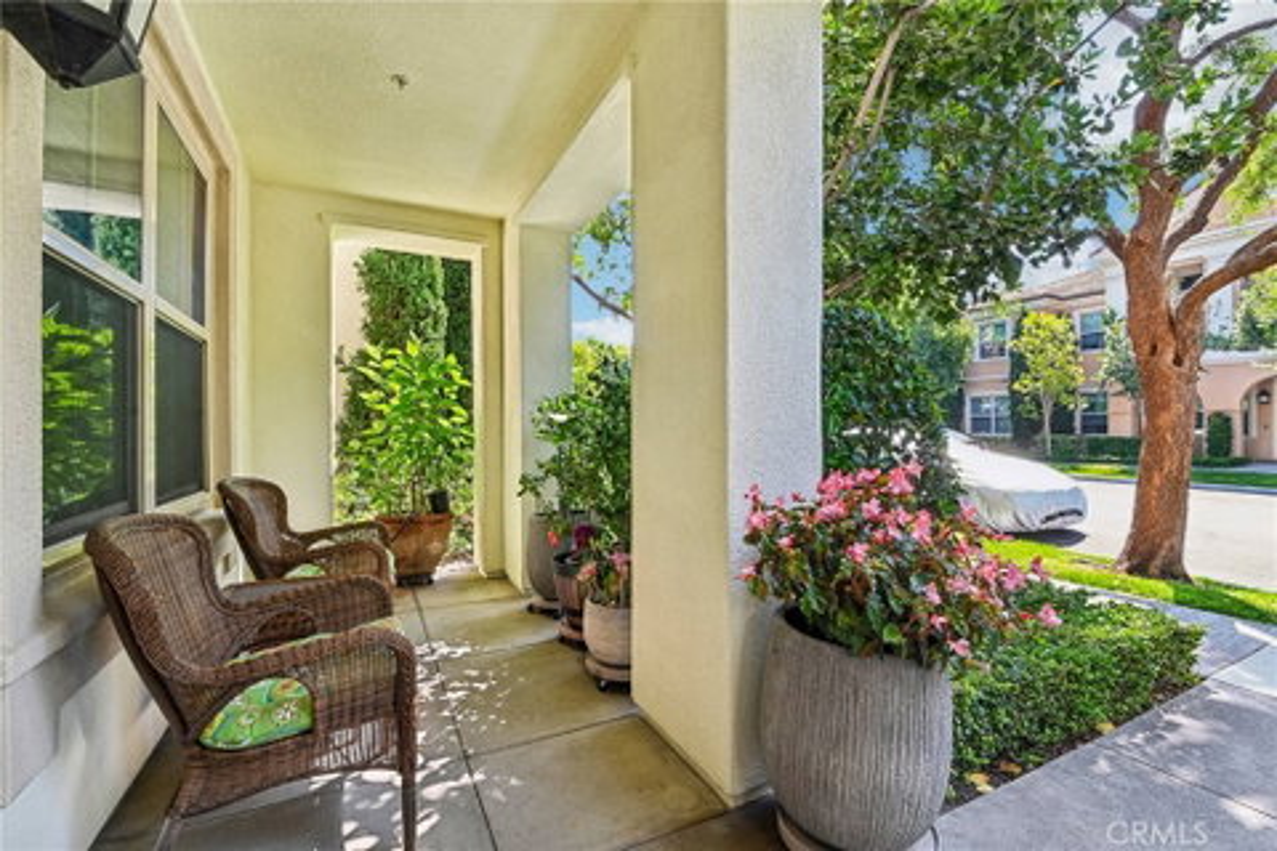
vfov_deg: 77.3
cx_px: 638
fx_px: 532
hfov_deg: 100.4
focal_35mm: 15
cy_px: 426
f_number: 22
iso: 250
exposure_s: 1/5
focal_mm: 15
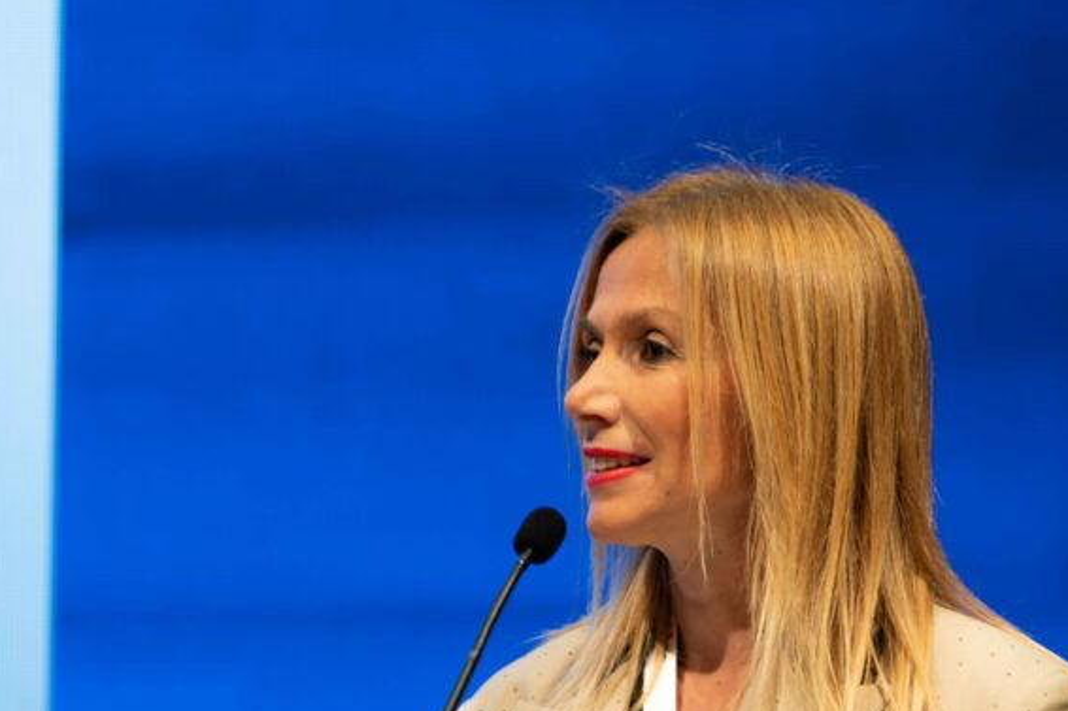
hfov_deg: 5.5
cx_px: 715
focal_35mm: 373
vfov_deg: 3.7
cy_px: 550
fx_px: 11062
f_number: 2.8
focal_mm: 200
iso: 125
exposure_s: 1/50
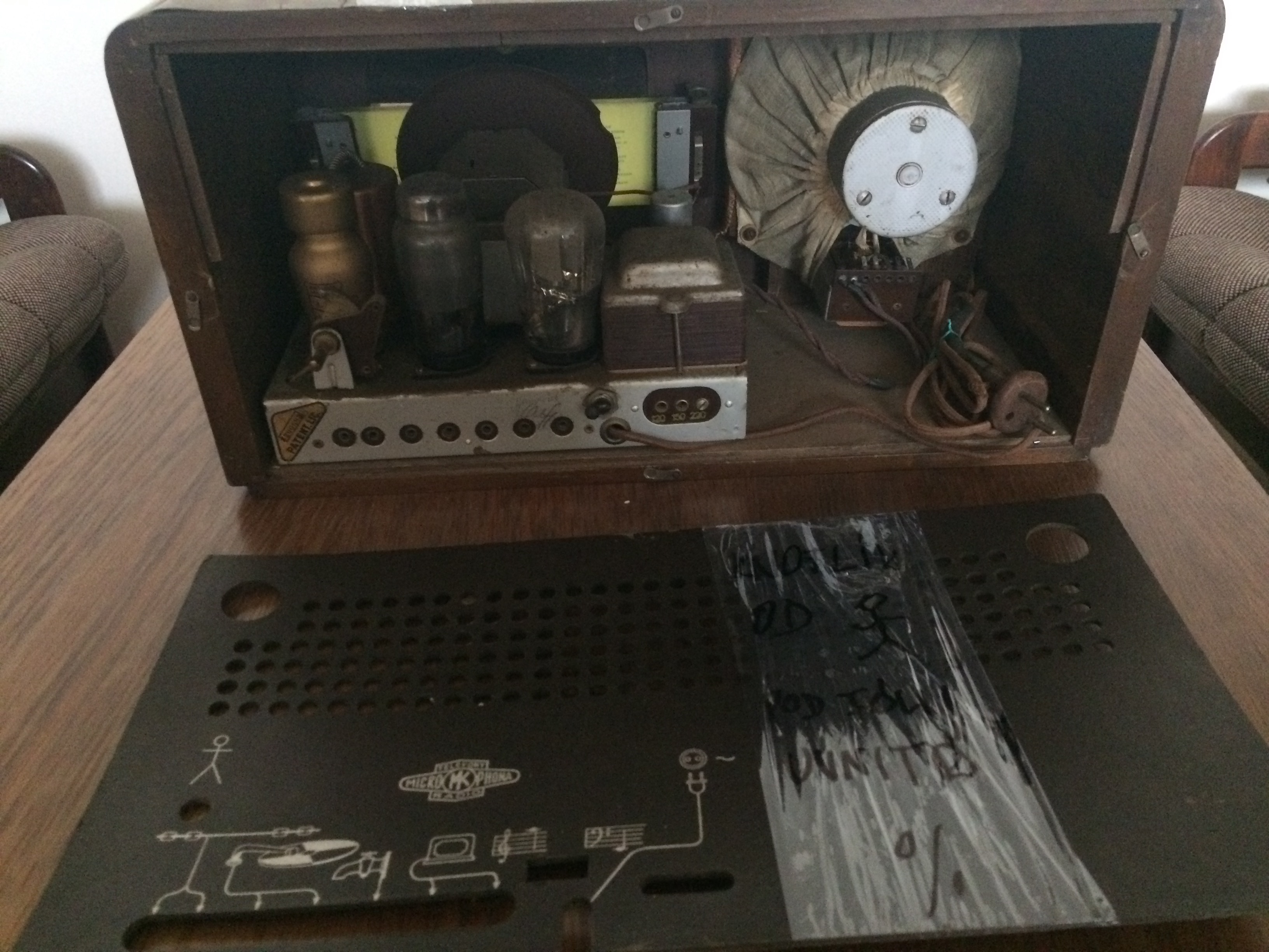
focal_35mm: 29
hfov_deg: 61.7
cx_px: 634
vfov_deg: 48.2
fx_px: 1063
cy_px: 476
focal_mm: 4.15
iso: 500
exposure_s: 1/17
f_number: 2.2
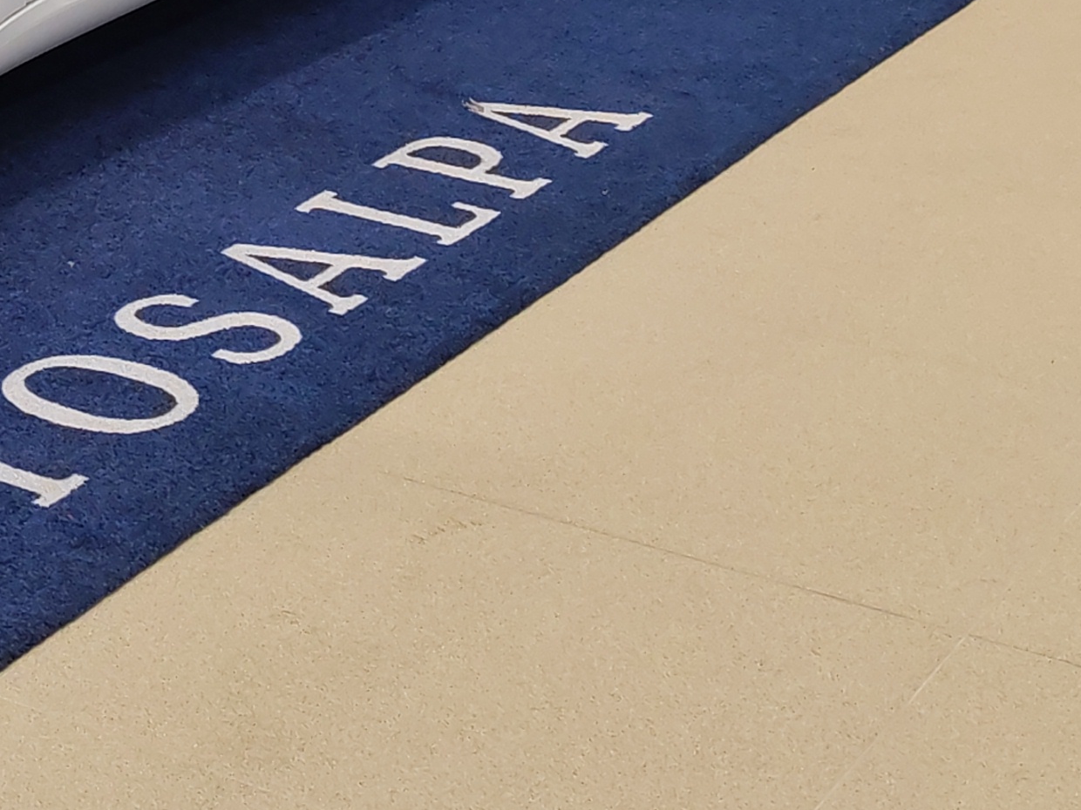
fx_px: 3404
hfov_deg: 16.6
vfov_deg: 13.1
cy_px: -289
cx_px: -502
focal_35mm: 109
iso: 320
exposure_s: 1/100
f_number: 1.9
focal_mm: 6.12
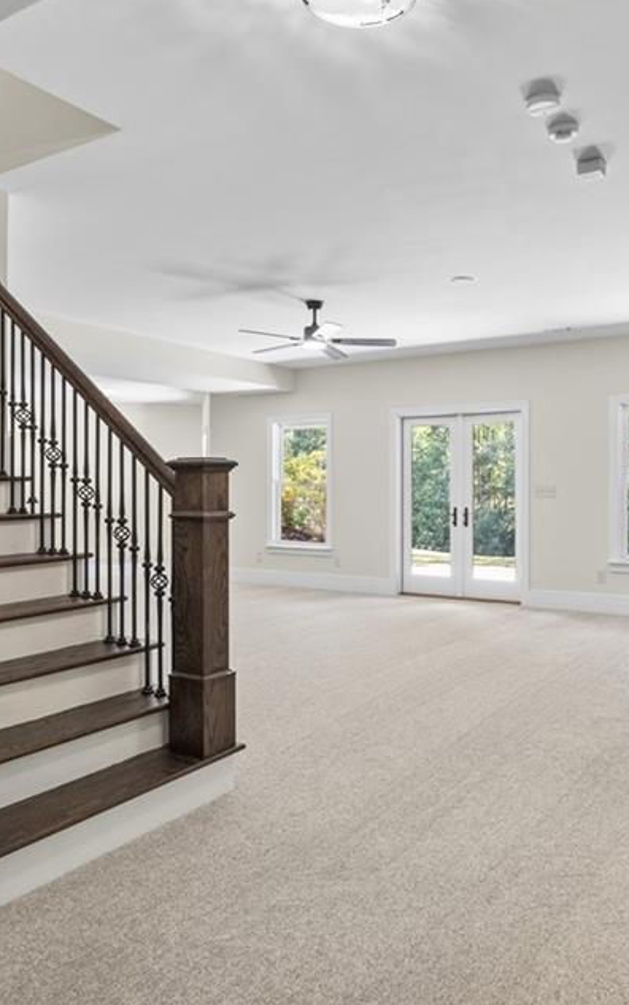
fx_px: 790
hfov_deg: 43.4
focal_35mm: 29
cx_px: 340
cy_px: 510
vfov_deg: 64.9
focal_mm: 17.5
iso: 1250
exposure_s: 1/30
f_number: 6.3
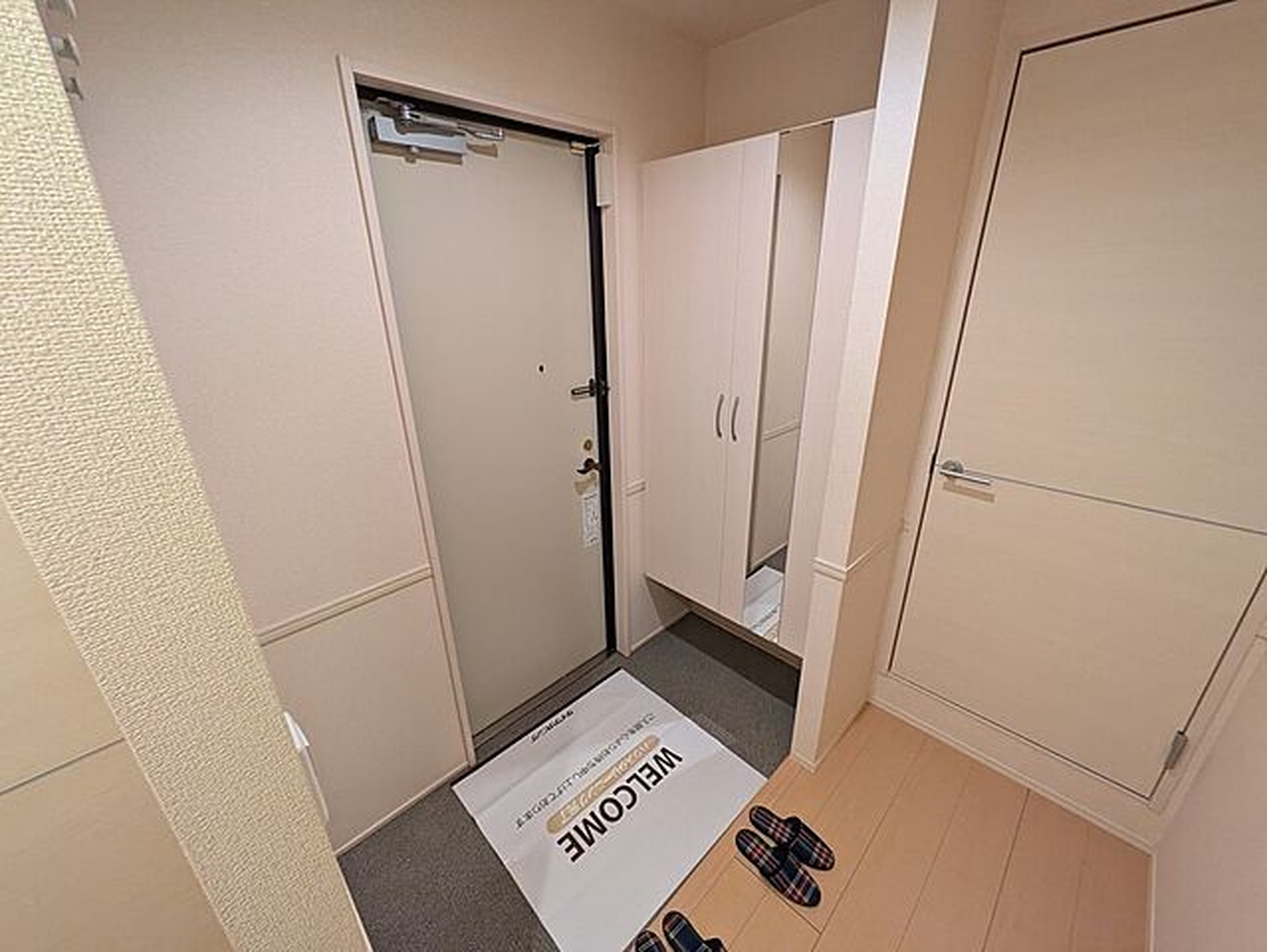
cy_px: 476
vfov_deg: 85.7
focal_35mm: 14
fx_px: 513
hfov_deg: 102.0
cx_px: 634
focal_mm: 1.83
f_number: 2.2
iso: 302
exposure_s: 1/24
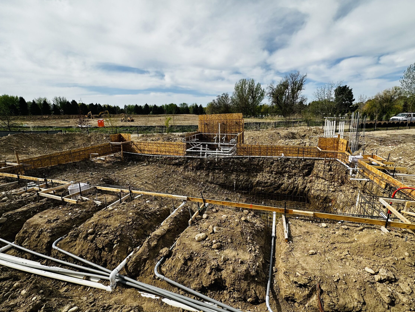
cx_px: 214
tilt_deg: -12.5
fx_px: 192
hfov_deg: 94.5
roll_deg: +1.0
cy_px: 151
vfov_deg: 78.1
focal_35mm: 16
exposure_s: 1/1887
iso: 50
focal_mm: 2.22
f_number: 2.2
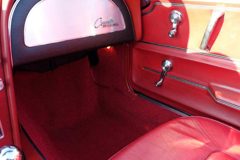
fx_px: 220
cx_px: 120
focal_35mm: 33
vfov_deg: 40.0
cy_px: 80
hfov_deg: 57.2
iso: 125
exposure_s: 1/80
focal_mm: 12.06
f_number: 3.5
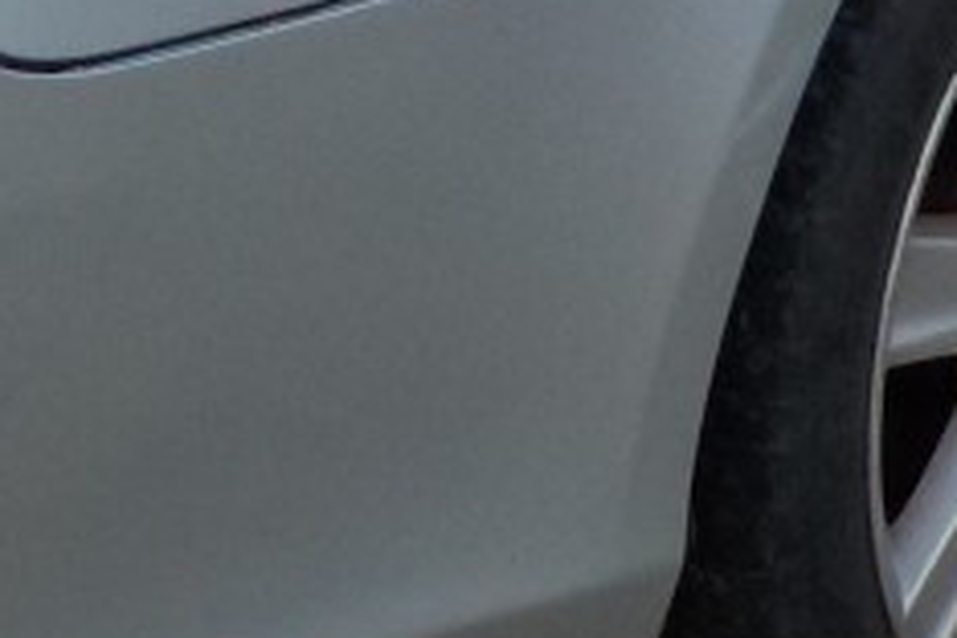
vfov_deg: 7.8
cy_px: -483
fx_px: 4545
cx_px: 282
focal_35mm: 171
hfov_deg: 12.0
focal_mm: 4.1
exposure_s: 1/320
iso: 125
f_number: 3.3
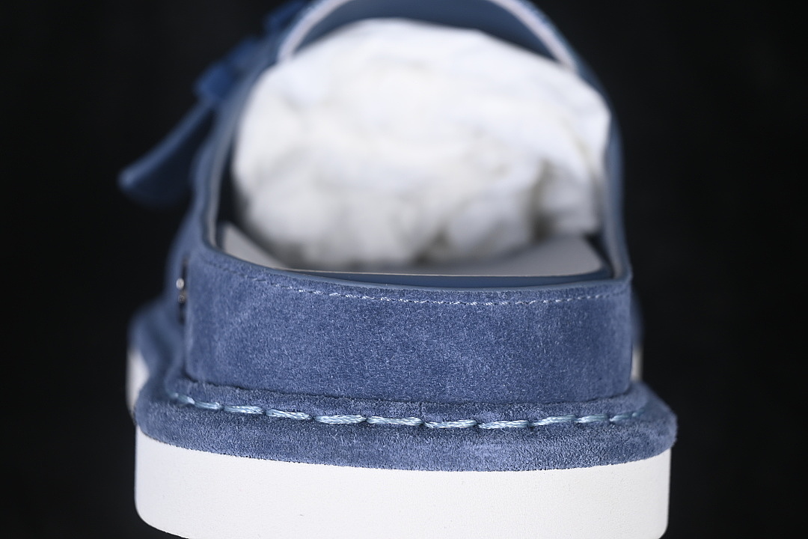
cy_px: 270
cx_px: 404
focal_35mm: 75
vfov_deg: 18.2
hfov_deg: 27.0
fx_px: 1683
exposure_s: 1/80
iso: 160
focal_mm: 50
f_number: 7.1
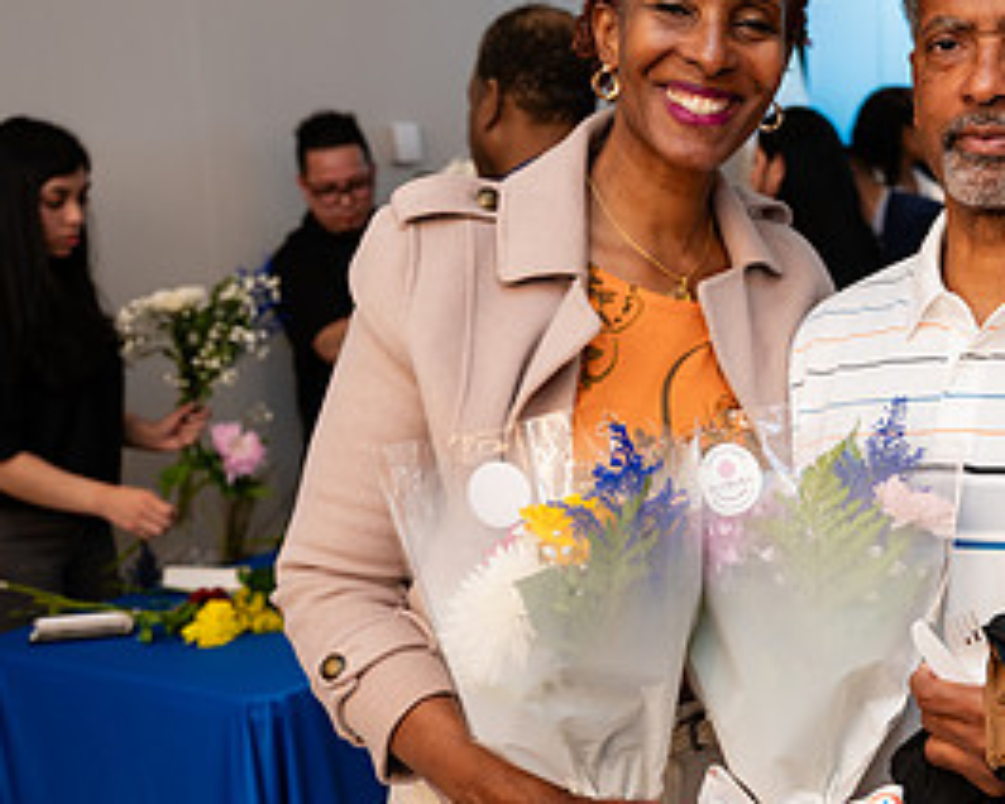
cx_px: 819
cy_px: 448
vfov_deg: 24.6
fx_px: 1844
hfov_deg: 29.7
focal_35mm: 62
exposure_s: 1/200
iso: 400
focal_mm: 29.5
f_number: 3.2
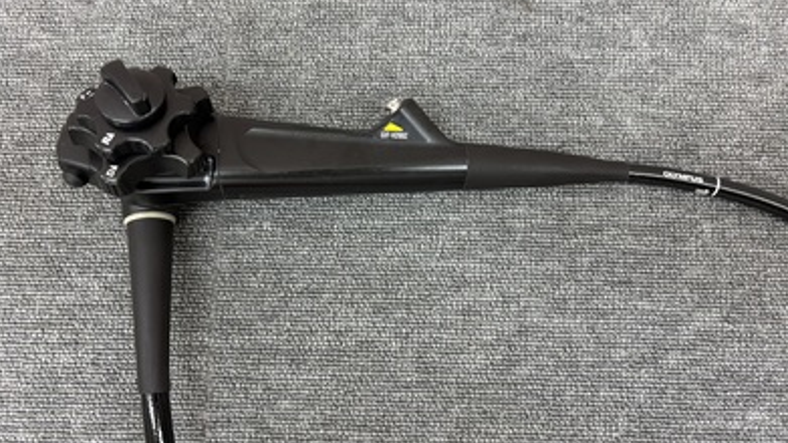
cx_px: 387
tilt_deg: -83.1
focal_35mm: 29
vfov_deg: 40.1
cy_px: 199
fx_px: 606
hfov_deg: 66.1
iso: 64
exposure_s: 1/60
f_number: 1.6
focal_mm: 5.96
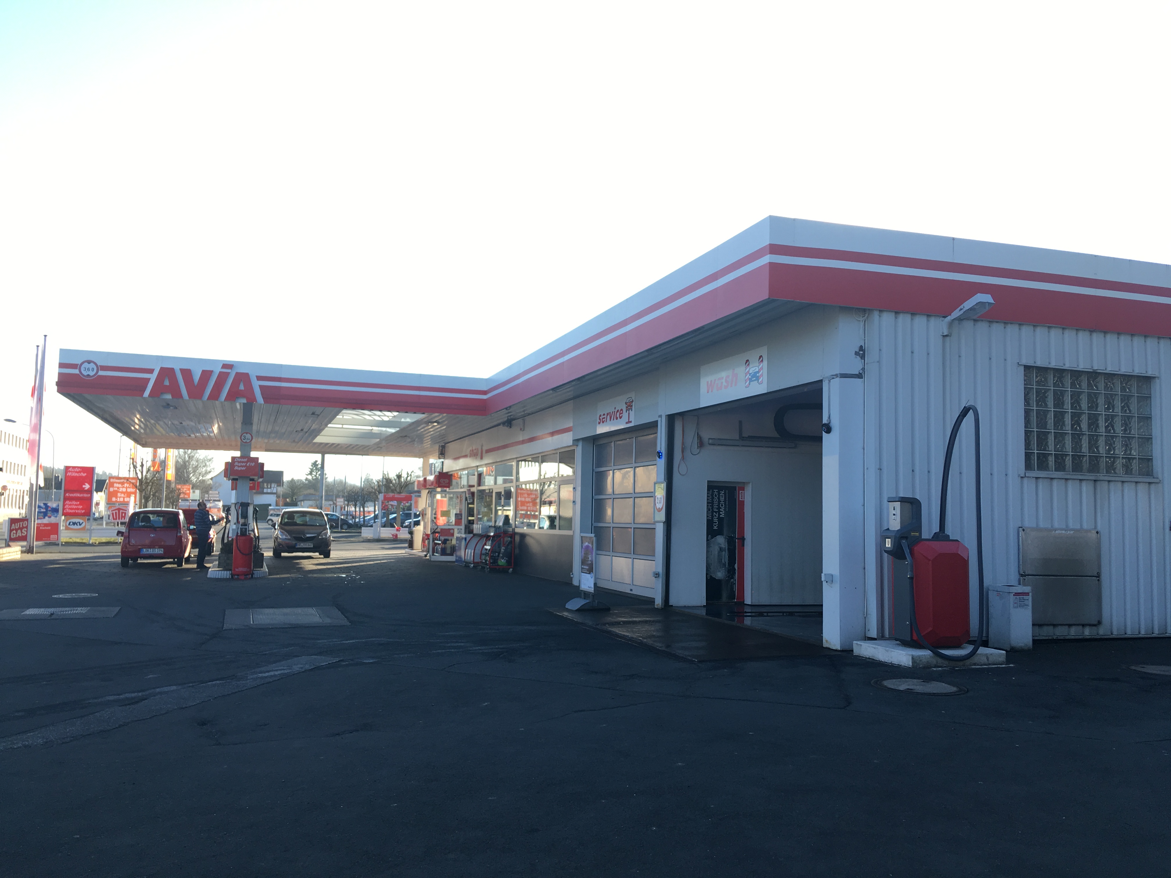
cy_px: 439
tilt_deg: +5.2
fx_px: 981
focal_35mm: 29
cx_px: 586
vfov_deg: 48.2
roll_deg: -1.1
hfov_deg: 61.7
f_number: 2.2
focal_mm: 4.15
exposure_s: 1/260
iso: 25
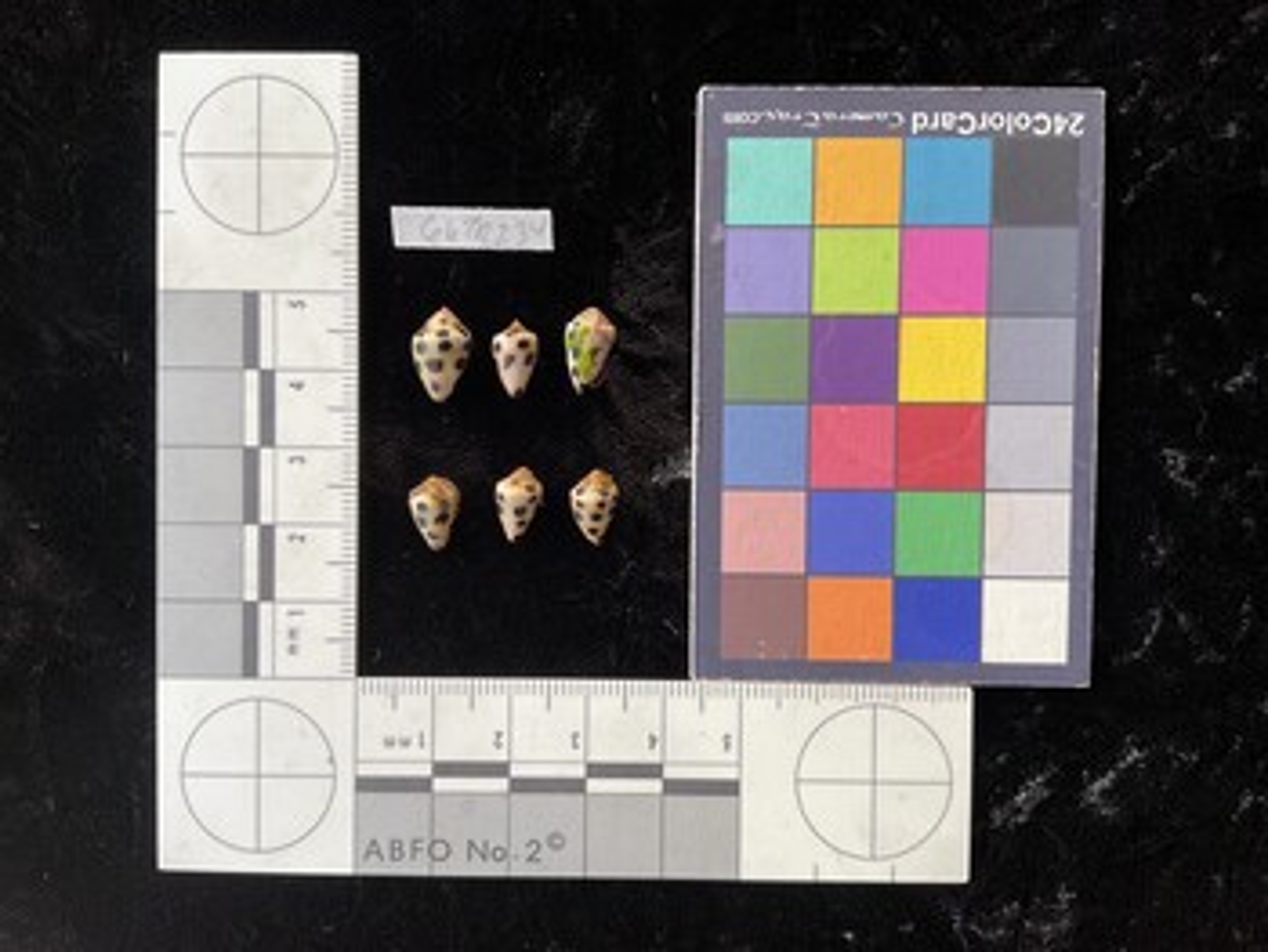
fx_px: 1063
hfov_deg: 61.6
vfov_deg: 48.3
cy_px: 476
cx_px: 634
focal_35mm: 29
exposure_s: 1/60
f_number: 1.8
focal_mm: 3
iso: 40
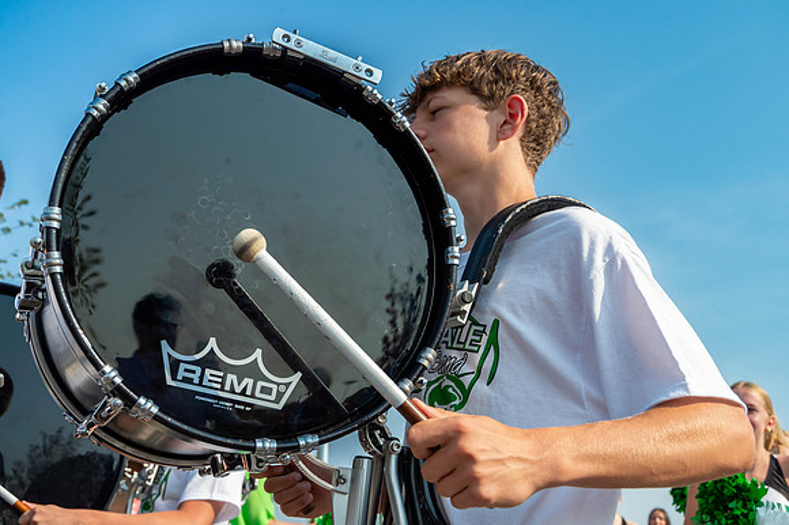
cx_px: 401
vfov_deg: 30.6
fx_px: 961
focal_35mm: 44
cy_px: 251
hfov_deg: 44.7
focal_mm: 42
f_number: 13
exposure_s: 1/2000
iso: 1250
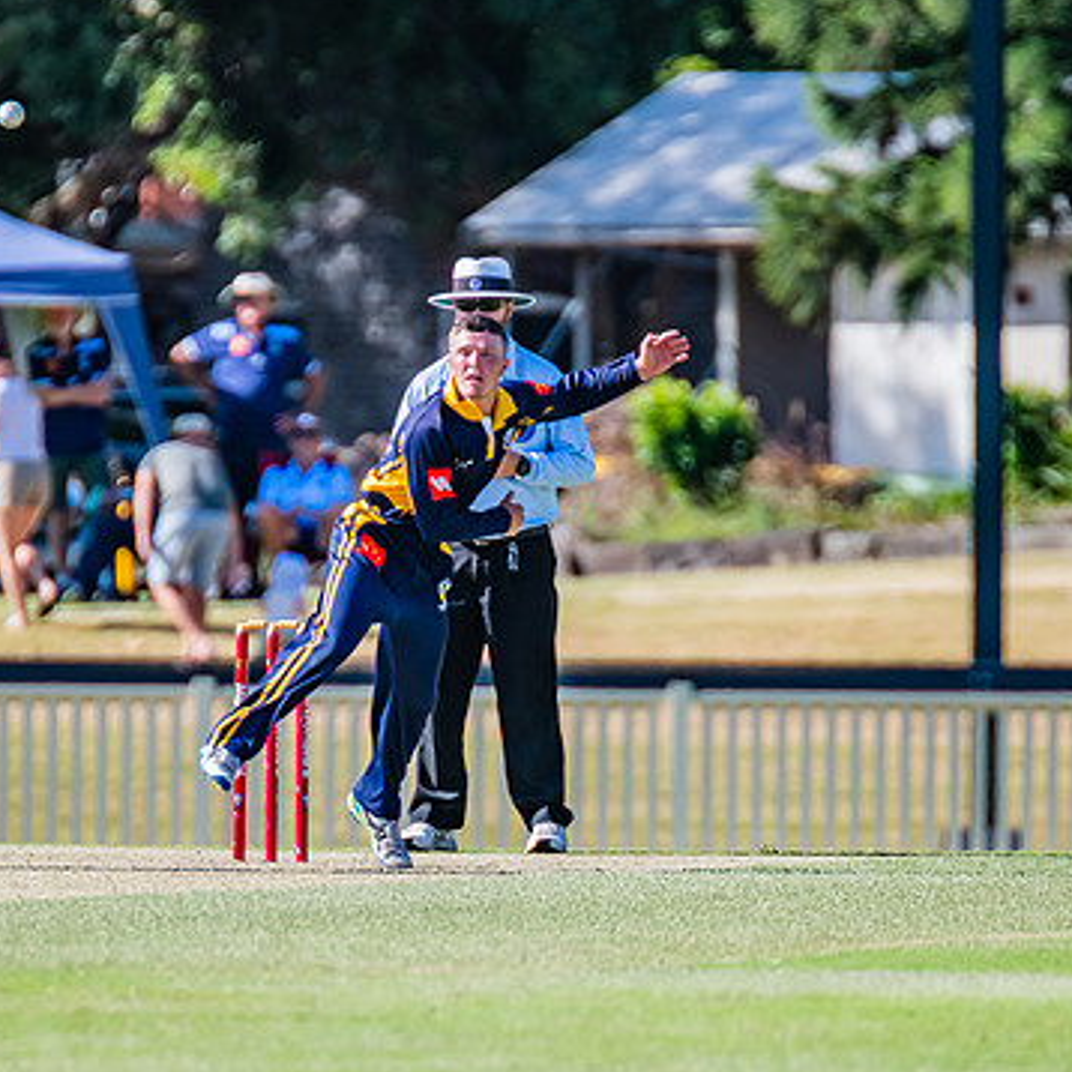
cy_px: 640
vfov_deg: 1.8
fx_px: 34756
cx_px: 432
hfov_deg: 1.8
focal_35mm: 992
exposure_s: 1/2000
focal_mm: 600
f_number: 6.3
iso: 640
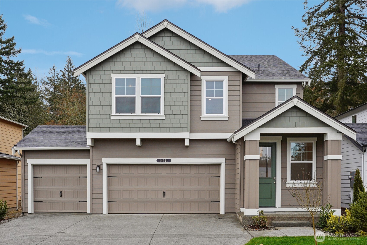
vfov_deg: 31.9
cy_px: 122
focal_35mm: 42
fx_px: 428
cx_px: 184
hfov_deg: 46.4
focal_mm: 28
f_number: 8
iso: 250
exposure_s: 1/125
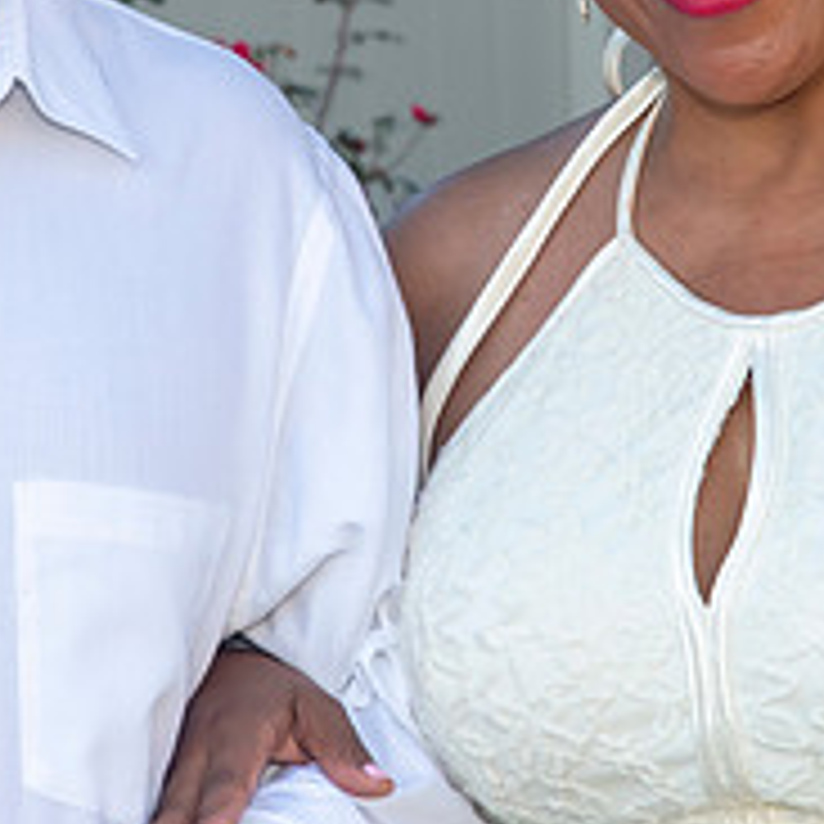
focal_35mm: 315
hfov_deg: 5.6
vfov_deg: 5.6
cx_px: 485
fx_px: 8483
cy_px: 150
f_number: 9
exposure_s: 1/250
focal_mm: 72
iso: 400
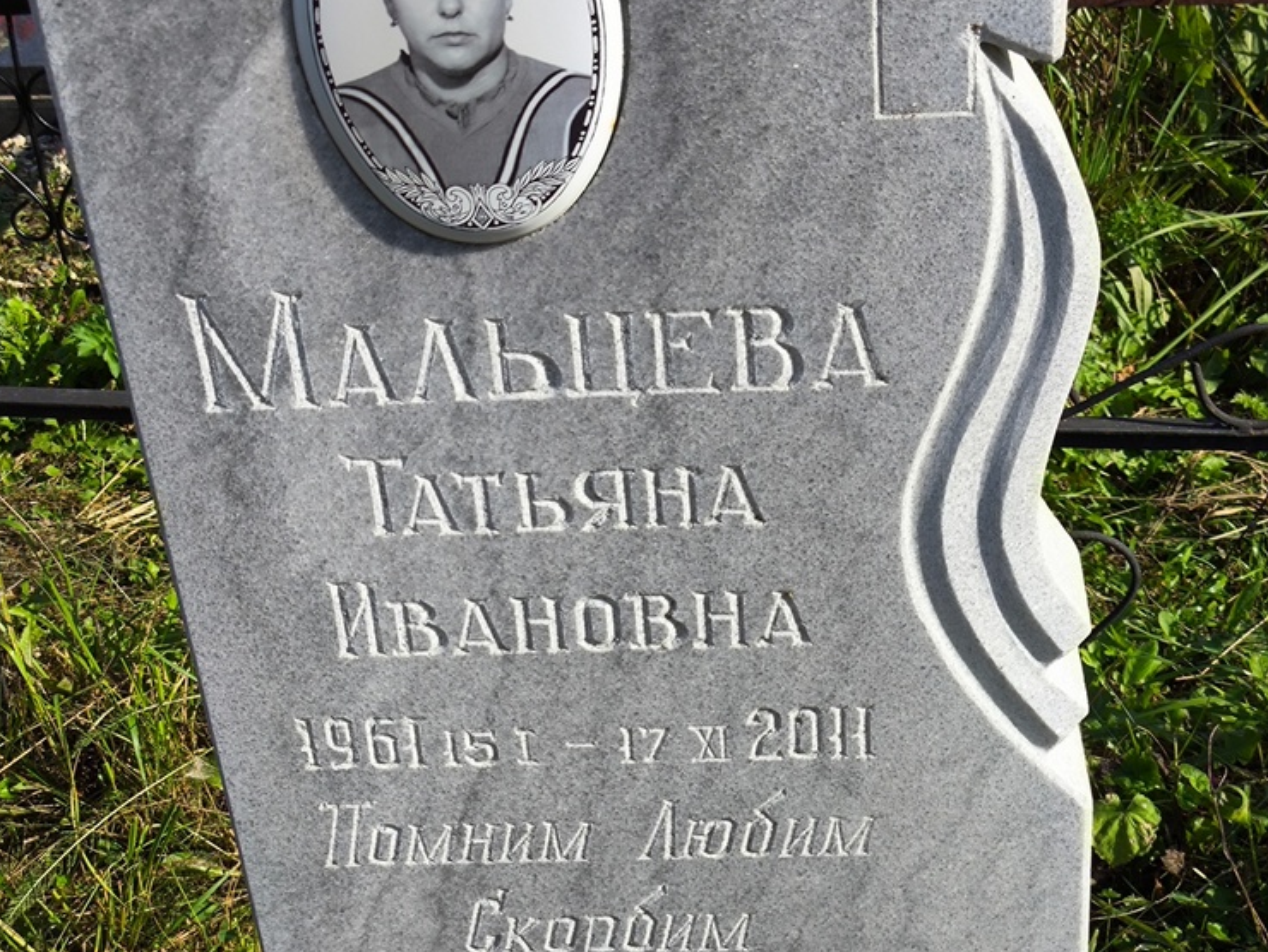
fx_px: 1979
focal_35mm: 54
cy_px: 483
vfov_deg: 27.1
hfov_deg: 35.5
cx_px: 673
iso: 50
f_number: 1.7
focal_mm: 4.71
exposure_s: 1/1247
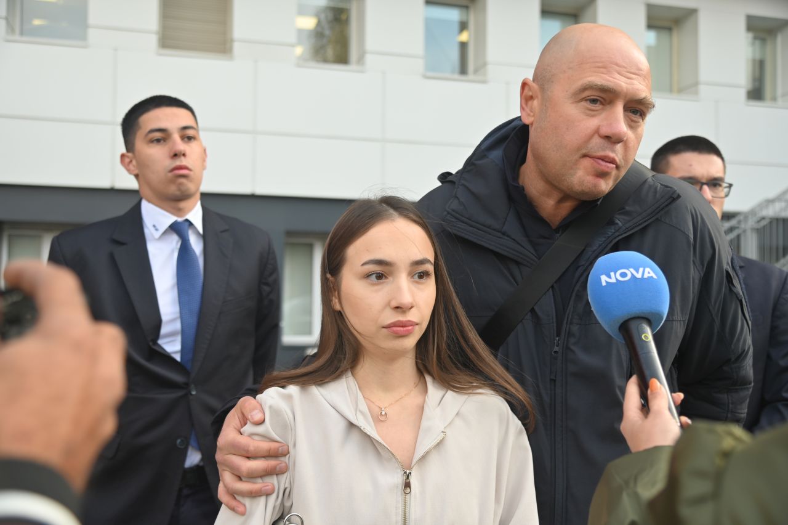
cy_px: 262
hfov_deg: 50.7
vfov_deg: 35.0
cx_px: 394
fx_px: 831
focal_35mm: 38
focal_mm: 38
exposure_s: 1/320
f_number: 4
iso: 250
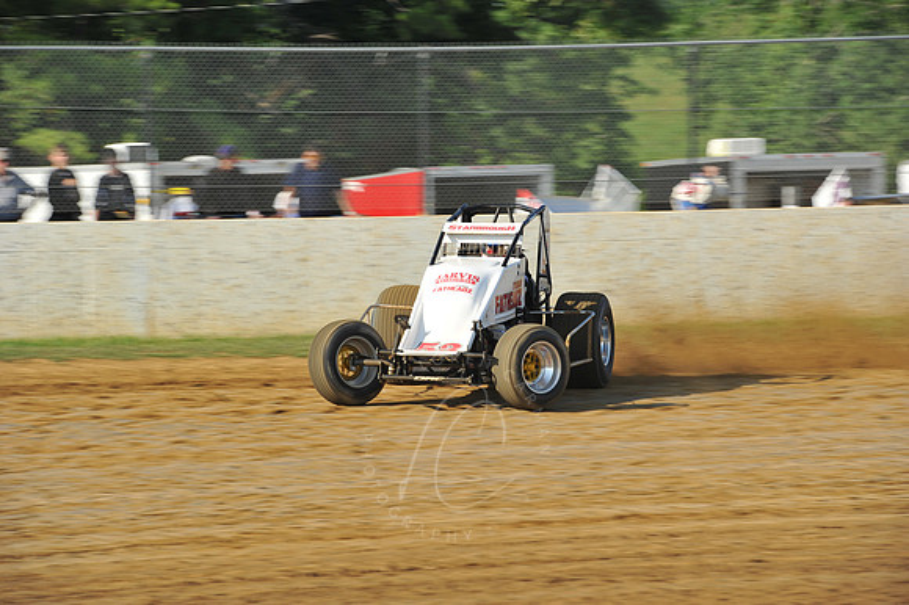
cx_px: 454
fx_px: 5047
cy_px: 302
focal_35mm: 200
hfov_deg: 10.3
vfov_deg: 6.9
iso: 320
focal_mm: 200
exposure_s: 1/320
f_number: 10
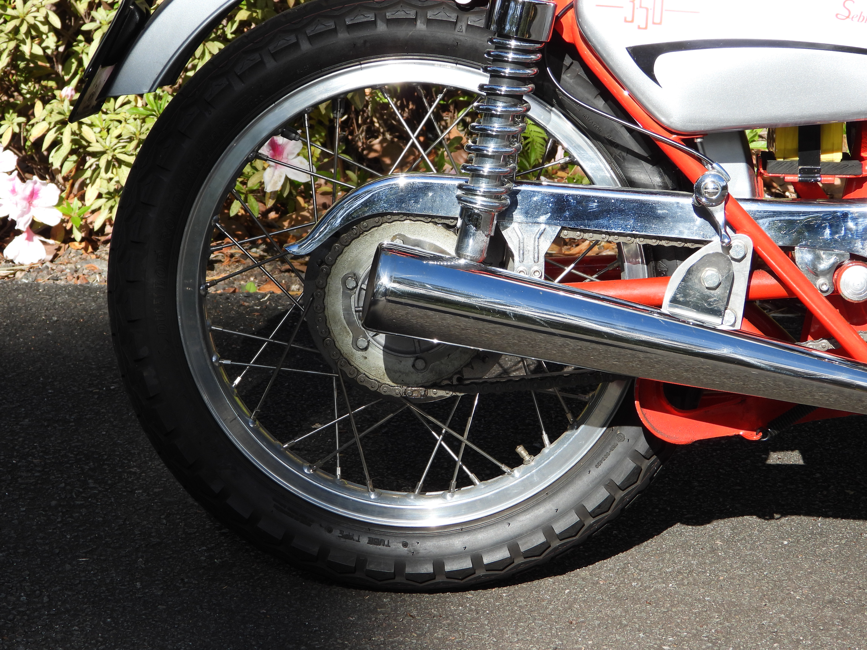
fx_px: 2880
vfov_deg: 12.9
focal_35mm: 115
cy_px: 325
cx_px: 434
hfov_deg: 17.1
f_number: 4
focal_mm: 20.7
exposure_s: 1/500
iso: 100
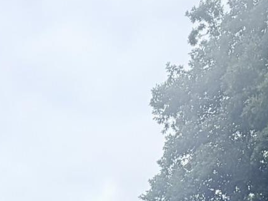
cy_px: 402
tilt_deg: +1.7
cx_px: 82
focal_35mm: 67
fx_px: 519
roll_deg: +0.1
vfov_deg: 16.6
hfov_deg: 28.7
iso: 32
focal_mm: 2.22
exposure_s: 1/770
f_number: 2.2
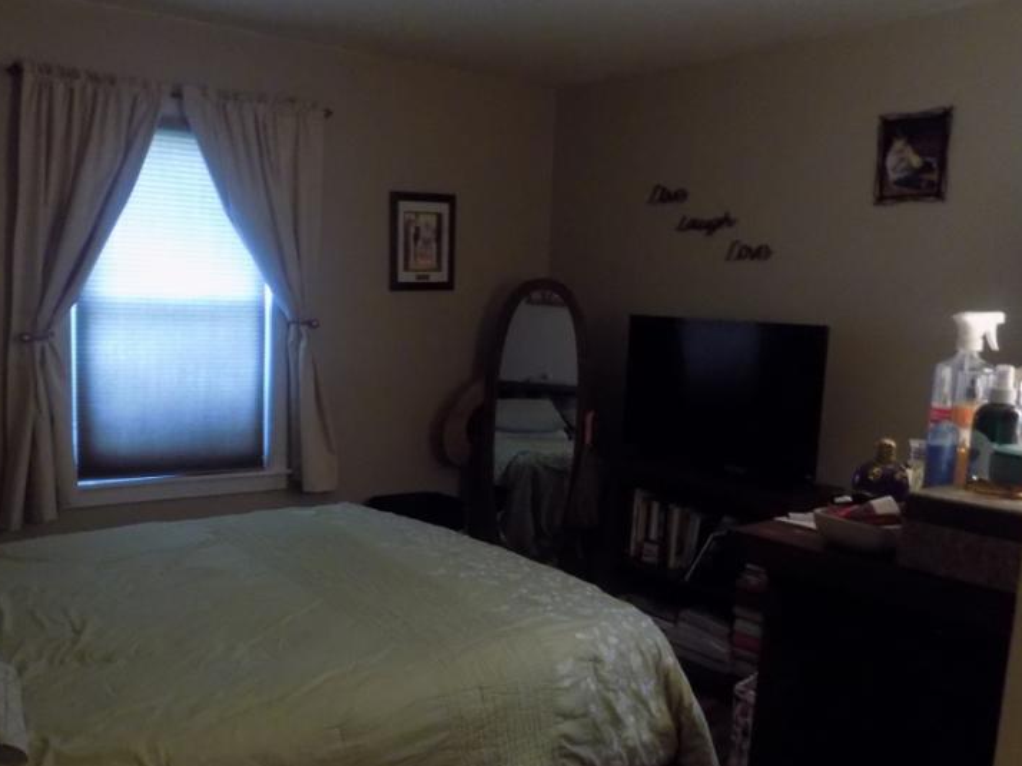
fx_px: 974
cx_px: 392
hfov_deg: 54.8
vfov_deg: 42.7
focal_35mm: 33
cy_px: 455
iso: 400
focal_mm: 4
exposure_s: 1/5
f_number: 3.1
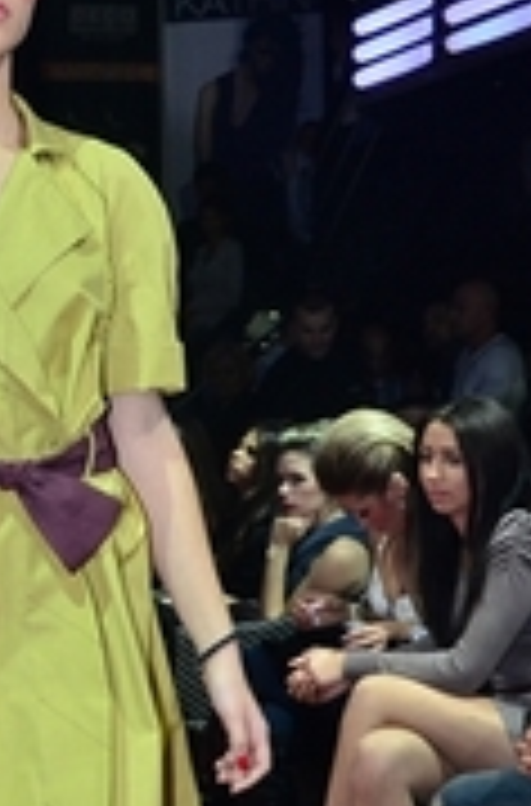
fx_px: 2140
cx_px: -22
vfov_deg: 21.3
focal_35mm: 96
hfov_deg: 13.9
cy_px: 513
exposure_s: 1/125
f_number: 5
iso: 800
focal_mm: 22
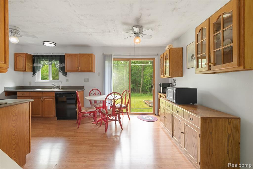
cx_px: 126
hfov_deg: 93.3
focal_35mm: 17
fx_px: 119
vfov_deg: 70.5
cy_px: 84
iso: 400
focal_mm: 17
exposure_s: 1/10
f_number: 9
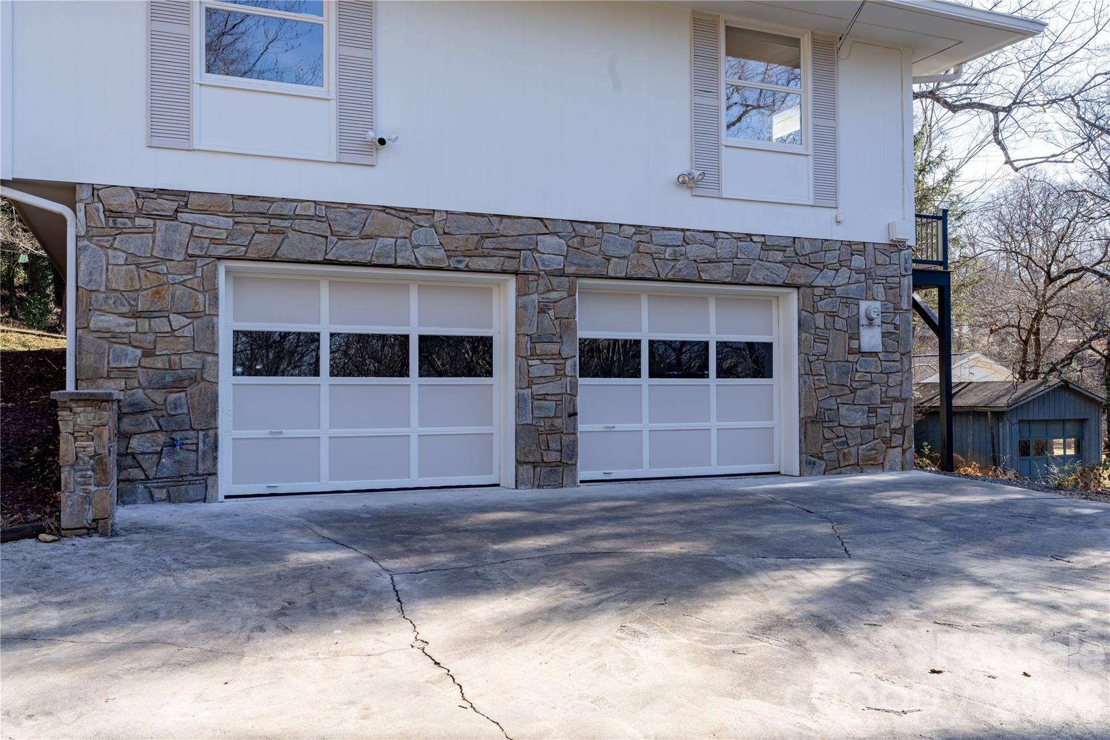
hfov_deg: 63.7
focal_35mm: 29
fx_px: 894
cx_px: 555
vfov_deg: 45.0
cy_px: 370
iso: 200
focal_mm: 29
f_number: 11
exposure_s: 1/320
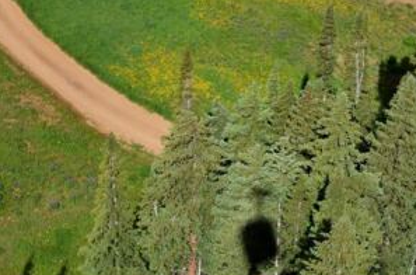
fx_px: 1303
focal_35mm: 113
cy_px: 249
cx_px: 244
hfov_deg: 18.1
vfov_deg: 11.9
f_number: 8
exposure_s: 1/250
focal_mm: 35
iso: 100
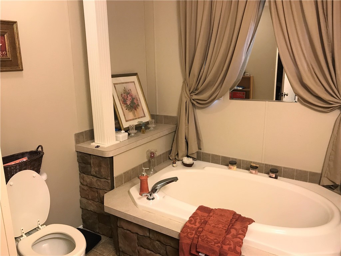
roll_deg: +1.7
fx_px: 276
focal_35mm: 28
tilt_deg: -13.8
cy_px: 128
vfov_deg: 49.7
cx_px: 170
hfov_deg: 63.4
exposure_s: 1/20
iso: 40
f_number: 1.8
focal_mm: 3.99
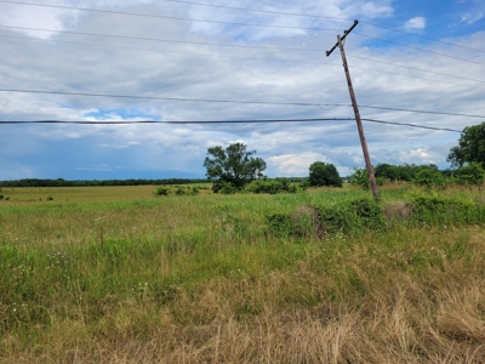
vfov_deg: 53.1
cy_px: 182
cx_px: 242
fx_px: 364
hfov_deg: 67.3
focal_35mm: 26
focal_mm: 5.4
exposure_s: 1/2607
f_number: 1.8
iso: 40
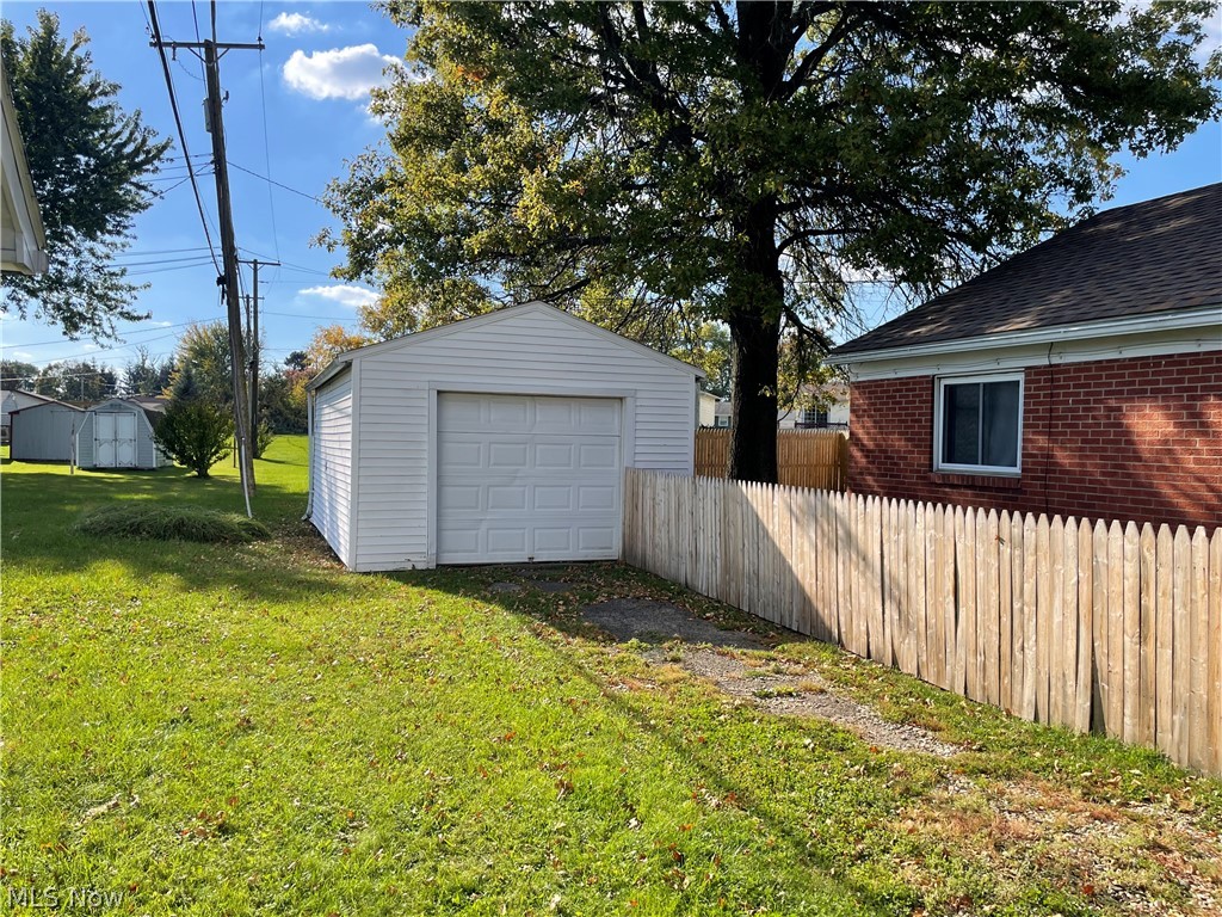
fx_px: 918
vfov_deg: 53.1
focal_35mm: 26
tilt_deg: -2.9
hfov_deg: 67.3
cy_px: 458
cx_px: 611
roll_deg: -1.1
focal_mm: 4.2
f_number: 1.6
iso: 32
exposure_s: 1/2020
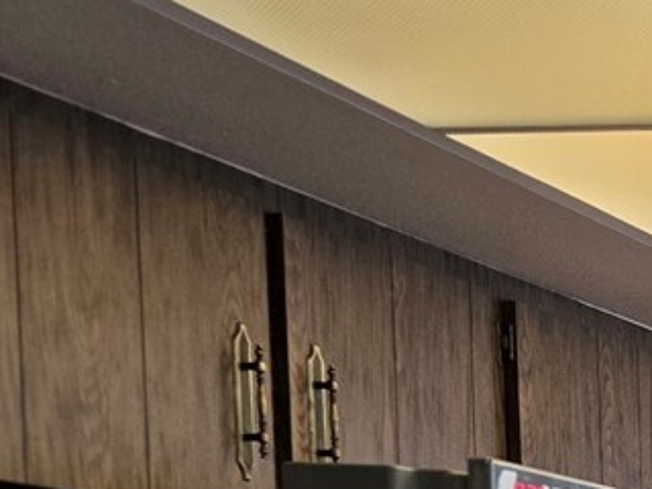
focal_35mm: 115
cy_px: 988
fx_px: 2166
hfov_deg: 13.9
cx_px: 1390
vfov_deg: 11.5
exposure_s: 1/120
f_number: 1.7
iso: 160
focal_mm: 6.3
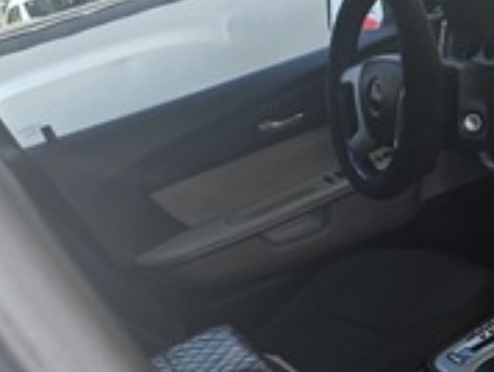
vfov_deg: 24.9
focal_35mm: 59
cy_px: 204
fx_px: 843
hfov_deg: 28.7
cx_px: 579
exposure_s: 1/180
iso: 12
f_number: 1.7
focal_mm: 6.3
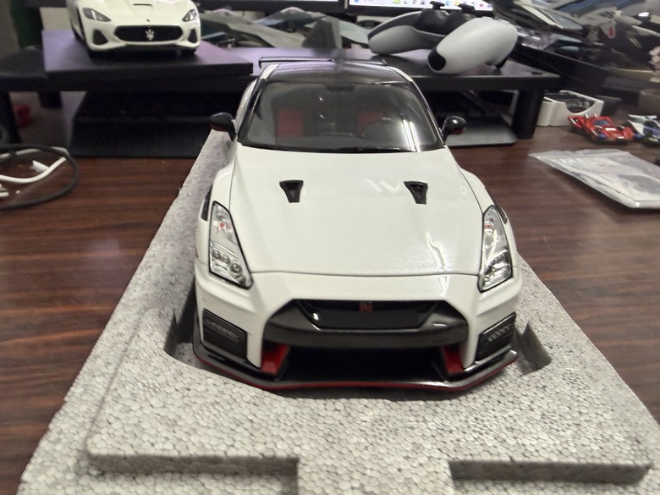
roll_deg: -1.4
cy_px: 248
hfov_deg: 71.6
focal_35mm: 24
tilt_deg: -30.0
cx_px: 330
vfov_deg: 56.8
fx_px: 458
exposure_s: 1/60
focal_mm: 2.22
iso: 200
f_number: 2.2
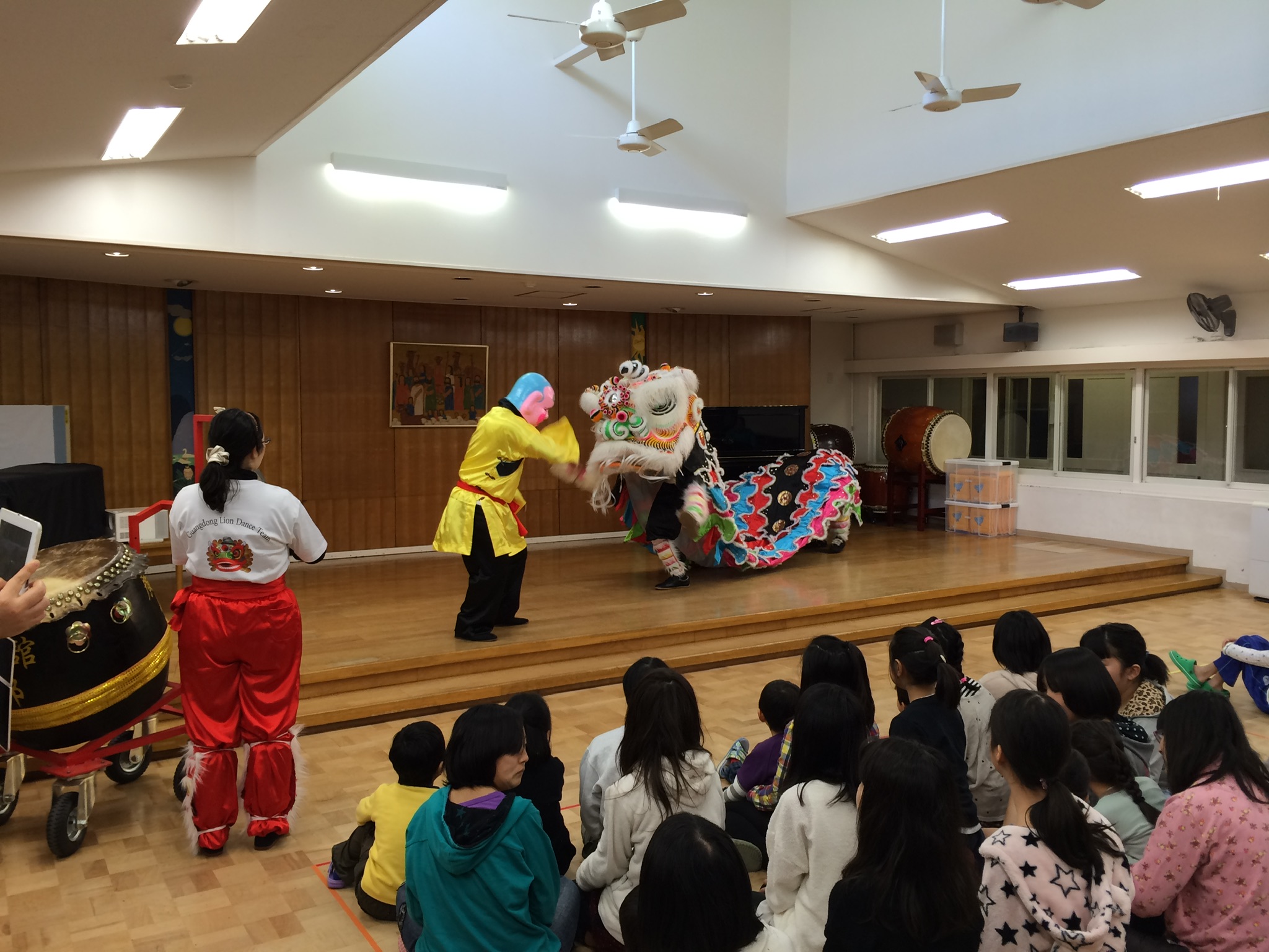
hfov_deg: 60.0
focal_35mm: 30
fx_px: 1100
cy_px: 476
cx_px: 634
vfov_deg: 46.8
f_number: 2.2
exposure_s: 1/30
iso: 40
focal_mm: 4.12
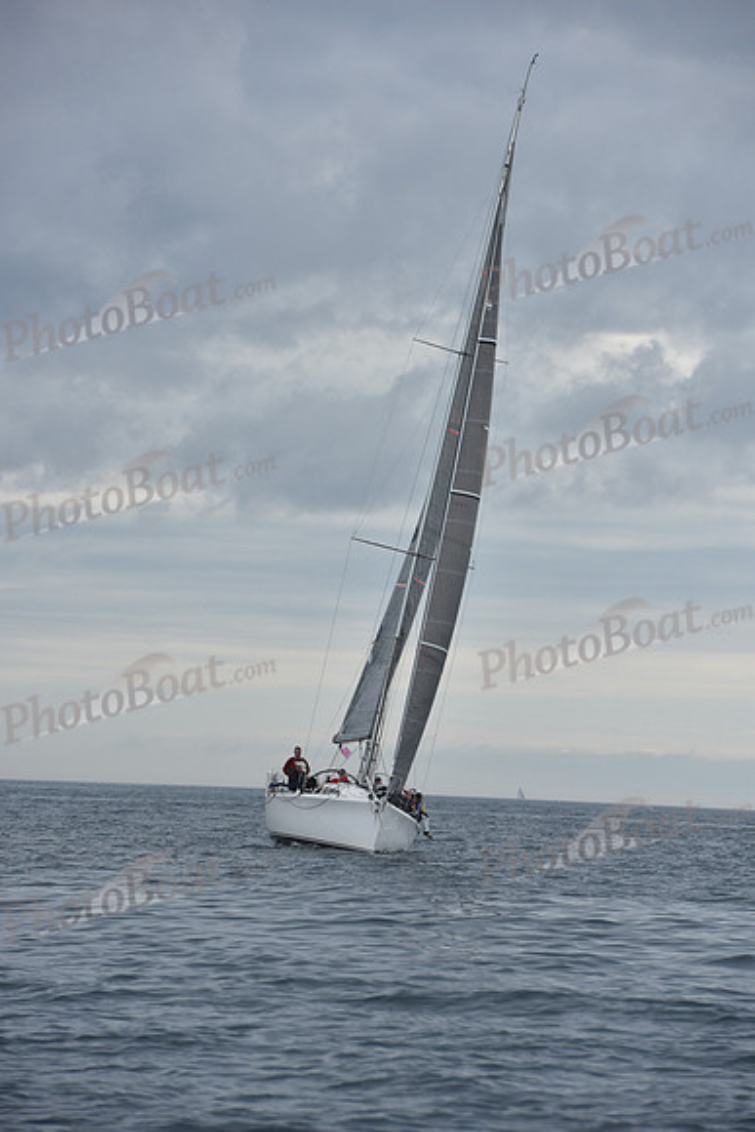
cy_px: 566
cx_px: 378
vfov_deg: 10.3
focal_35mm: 200
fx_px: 6287
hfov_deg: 6.9
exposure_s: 1/800
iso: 250
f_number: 8
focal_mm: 200
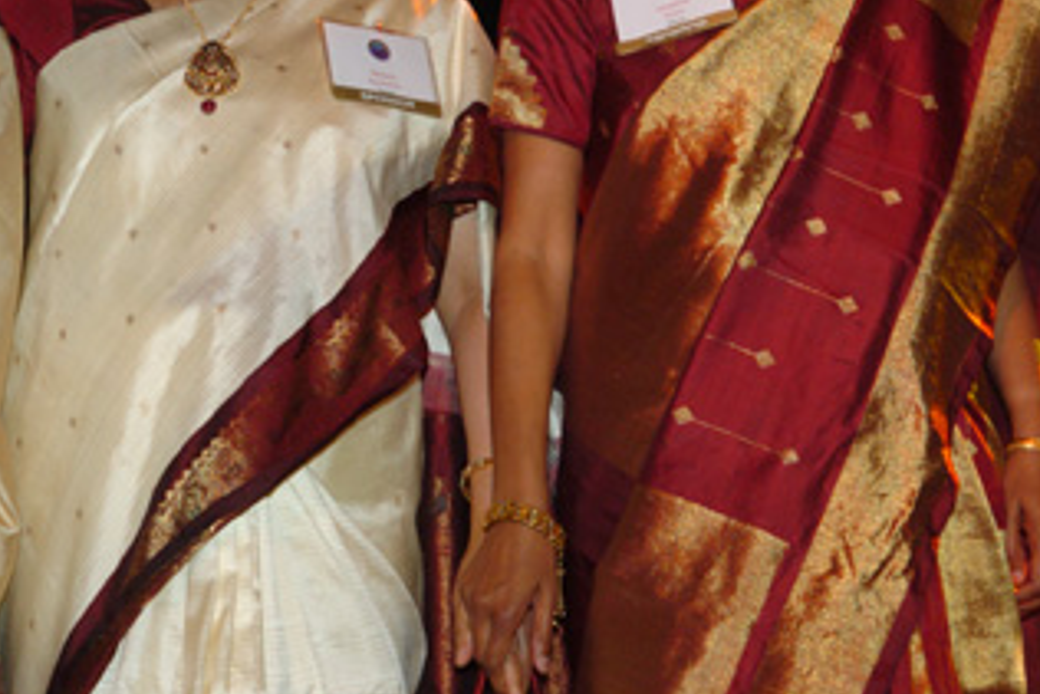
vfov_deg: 10.7
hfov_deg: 15.9
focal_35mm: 128
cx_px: 244
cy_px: 71
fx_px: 3698
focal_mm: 45
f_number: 4.5
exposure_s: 1/40
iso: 400
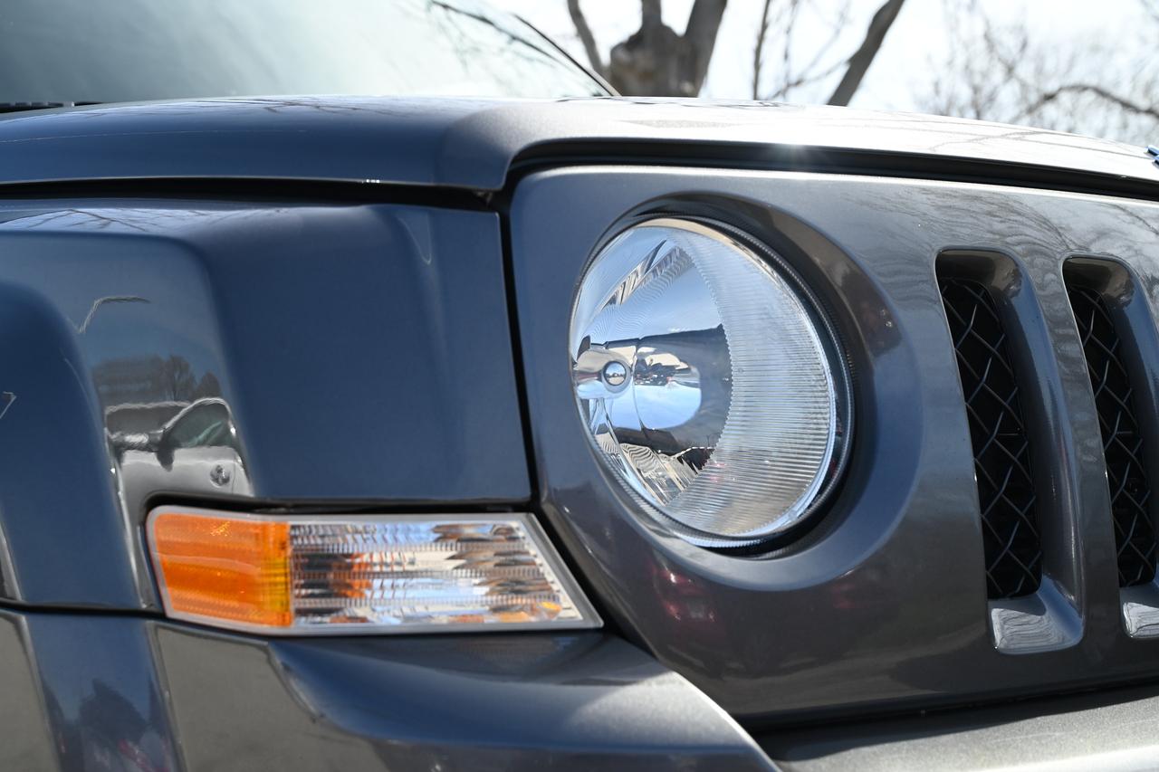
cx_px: 580
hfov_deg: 41.9
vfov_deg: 28.6
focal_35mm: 47
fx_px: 1513
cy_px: 386
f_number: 5.6
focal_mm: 47
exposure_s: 1/250
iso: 110
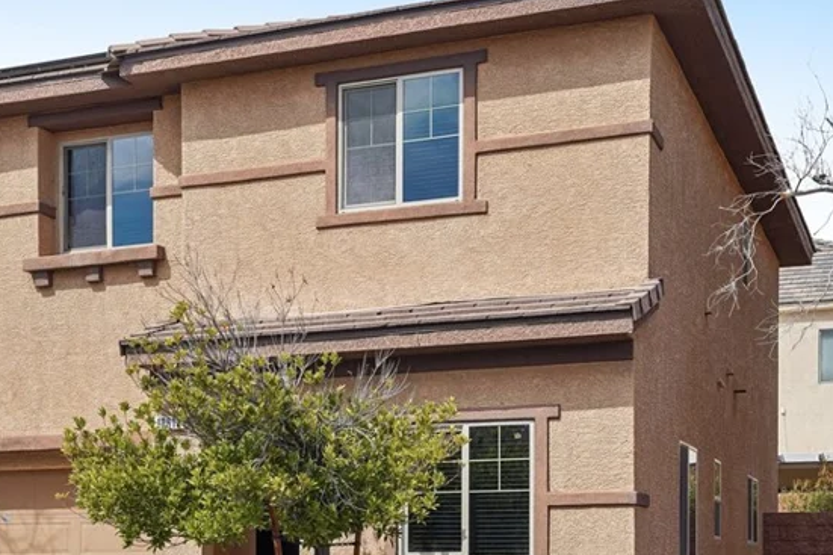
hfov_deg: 30.6
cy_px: 321
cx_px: 249
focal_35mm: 65
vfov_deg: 20.9
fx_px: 1503
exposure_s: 1/200
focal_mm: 35
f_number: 8
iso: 100
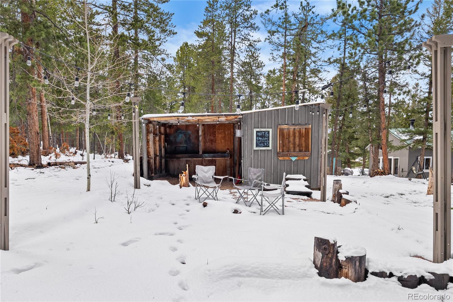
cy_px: 151
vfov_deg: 54.1
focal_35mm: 24
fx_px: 296
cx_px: 226
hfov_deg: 74.9
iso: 200
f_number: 8
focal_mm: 23.5
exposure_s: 1/200
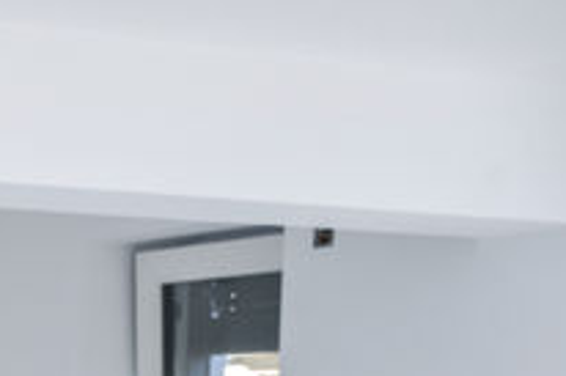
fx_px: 1743
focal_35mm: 111
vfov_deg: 11.8
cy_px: 575
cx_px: -429
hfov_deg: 15.9
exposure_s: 1/320
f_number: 6.3
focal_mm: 28.5
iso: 2000
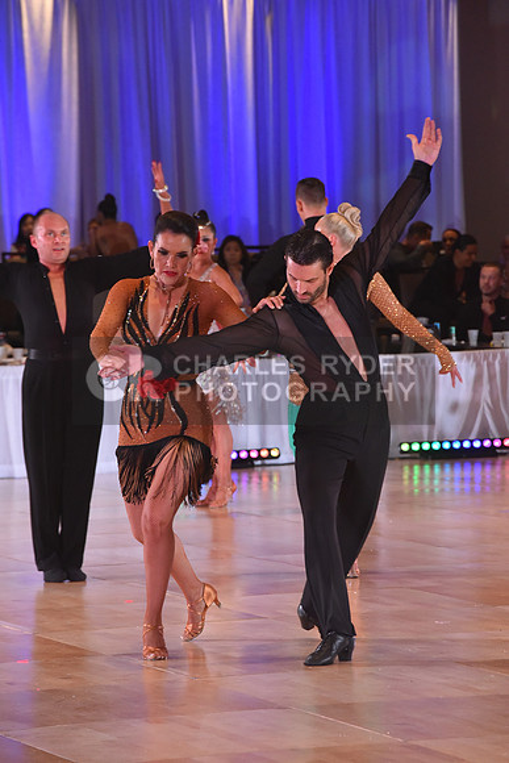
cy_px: 382
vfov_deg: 10.8
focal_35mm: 190
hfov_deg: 7.2
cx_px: 254
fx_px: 4027
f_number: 6.3
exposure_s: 1/200
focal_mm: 190
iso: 2500
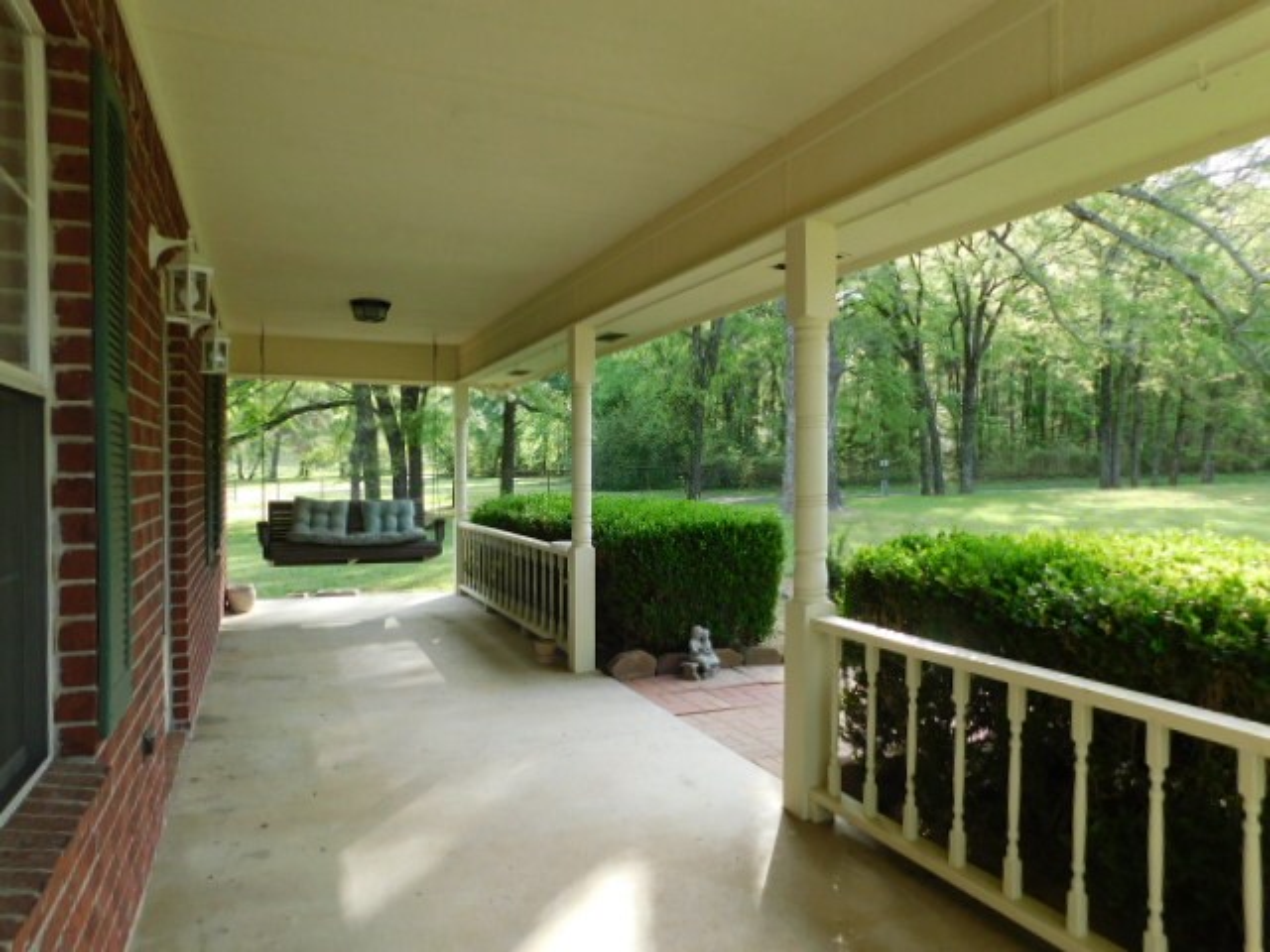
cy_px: 476
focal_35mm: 24
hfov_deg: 71.6
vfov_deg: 56.8
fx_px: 881
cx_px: 635
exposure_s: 1/200
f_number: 3
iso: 125
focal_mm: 4.1
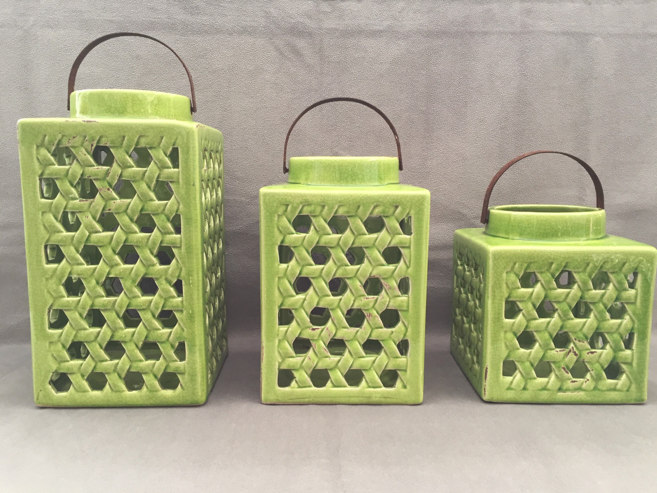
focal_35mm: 29
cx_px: 328
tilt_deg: -8.4
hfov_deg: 61.7
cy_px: 246
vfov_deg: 48.2
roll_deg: +0.6
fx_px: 550
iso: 100
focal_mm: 4.15
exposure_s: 1/33
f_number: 2.2
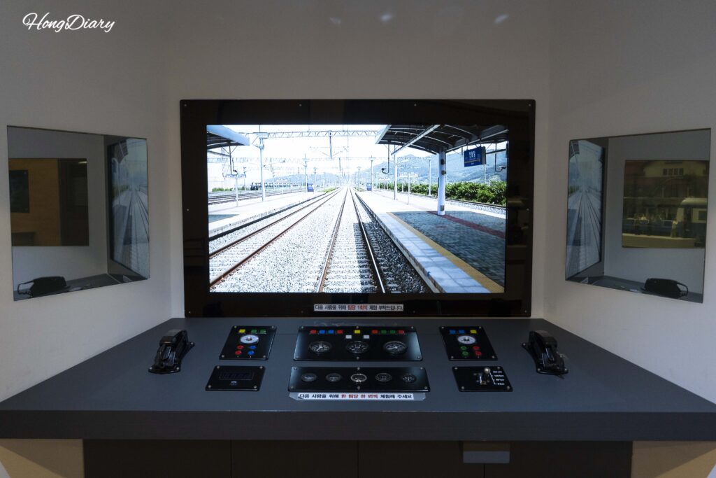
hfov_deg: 61.9
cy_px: 239
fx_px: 597
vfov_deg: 43.6
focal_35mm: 30
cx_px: 358
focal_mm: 30
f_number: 4.5
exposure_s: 1/160
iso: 3200
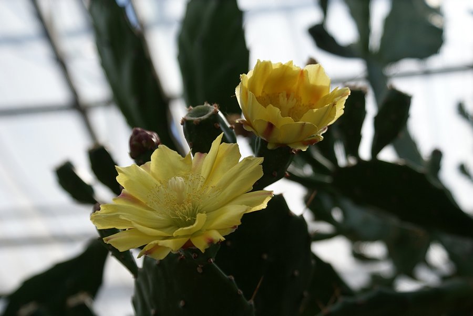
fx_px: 1085
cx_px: 236
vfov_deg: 16.6
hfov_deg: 24.6
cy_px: 158
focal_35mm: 82
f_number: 5.6
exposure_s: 1/250
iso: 100
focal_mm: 55
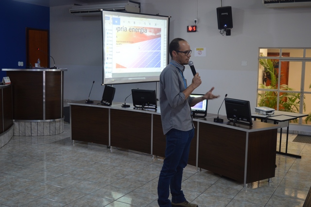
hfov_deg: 45.0
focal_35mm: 44
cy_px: 104
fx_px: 376
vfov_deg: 30.8
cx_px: 156
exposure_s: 1/20
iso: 400
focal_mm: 29
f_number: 4.2
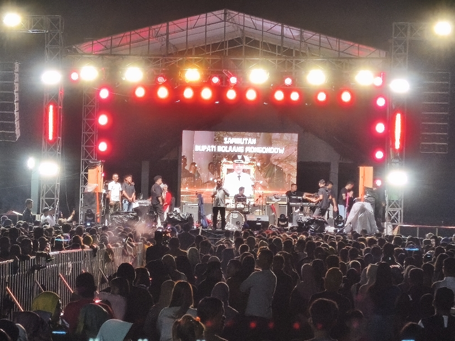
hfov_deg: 17.4
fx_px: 1485
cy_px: 170
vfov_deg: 13.1
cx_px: 228
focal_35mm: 113
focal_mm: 6.18
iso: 500
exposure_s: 1/50
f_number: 1.65
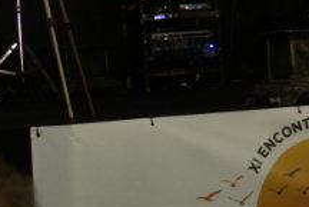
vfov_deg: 7.1
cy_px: 11
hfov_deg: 9.5
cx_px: 734
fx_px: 1669
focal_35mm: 194
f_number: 4
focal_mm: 35
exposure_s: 1/100
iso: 2000
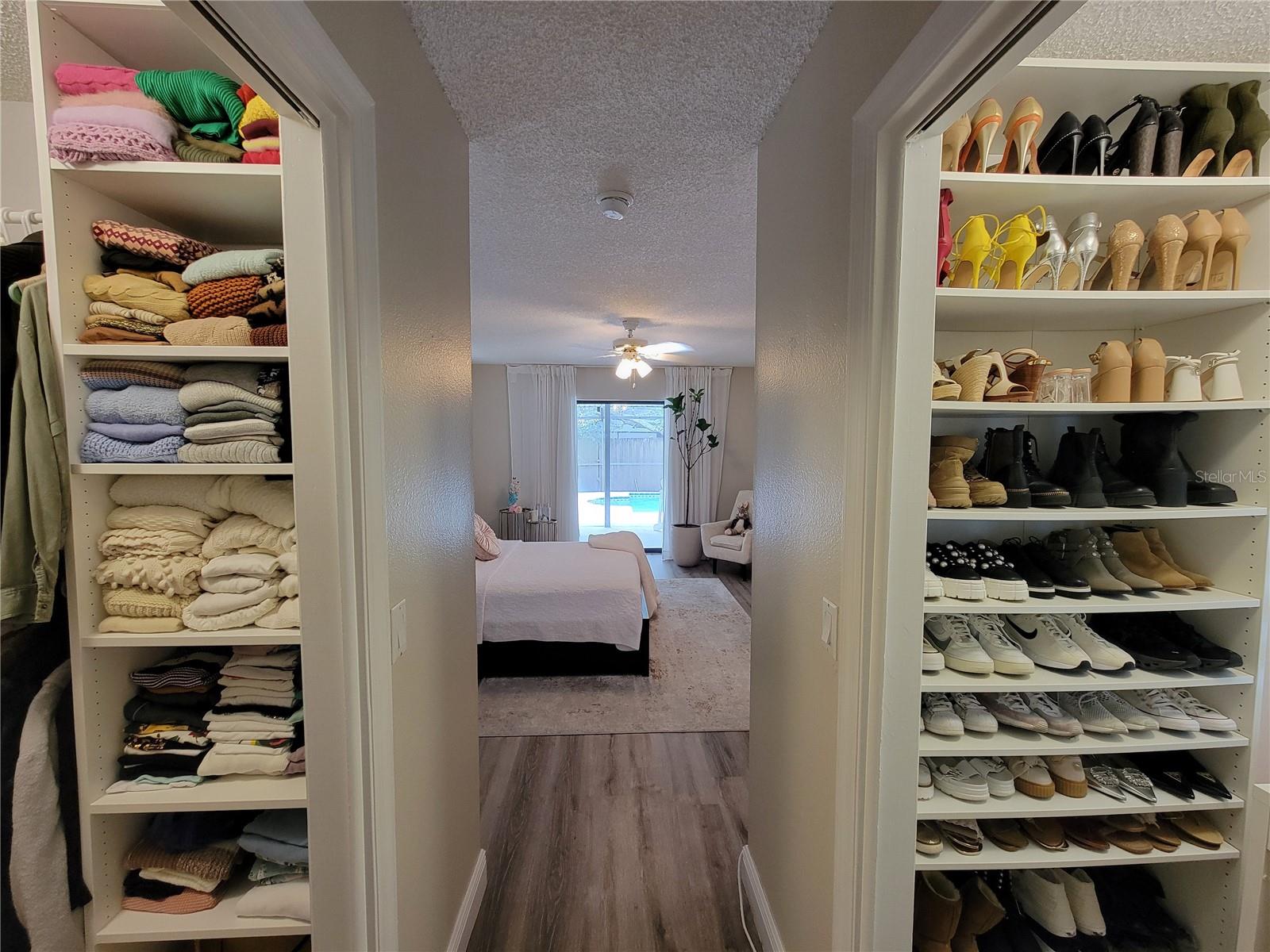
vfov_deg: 89.9
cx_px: 635
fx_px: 477
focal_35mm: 13
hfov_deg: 106.2
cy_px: 476
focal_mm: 2.2
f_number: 2.2
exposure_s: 1/60
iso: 250
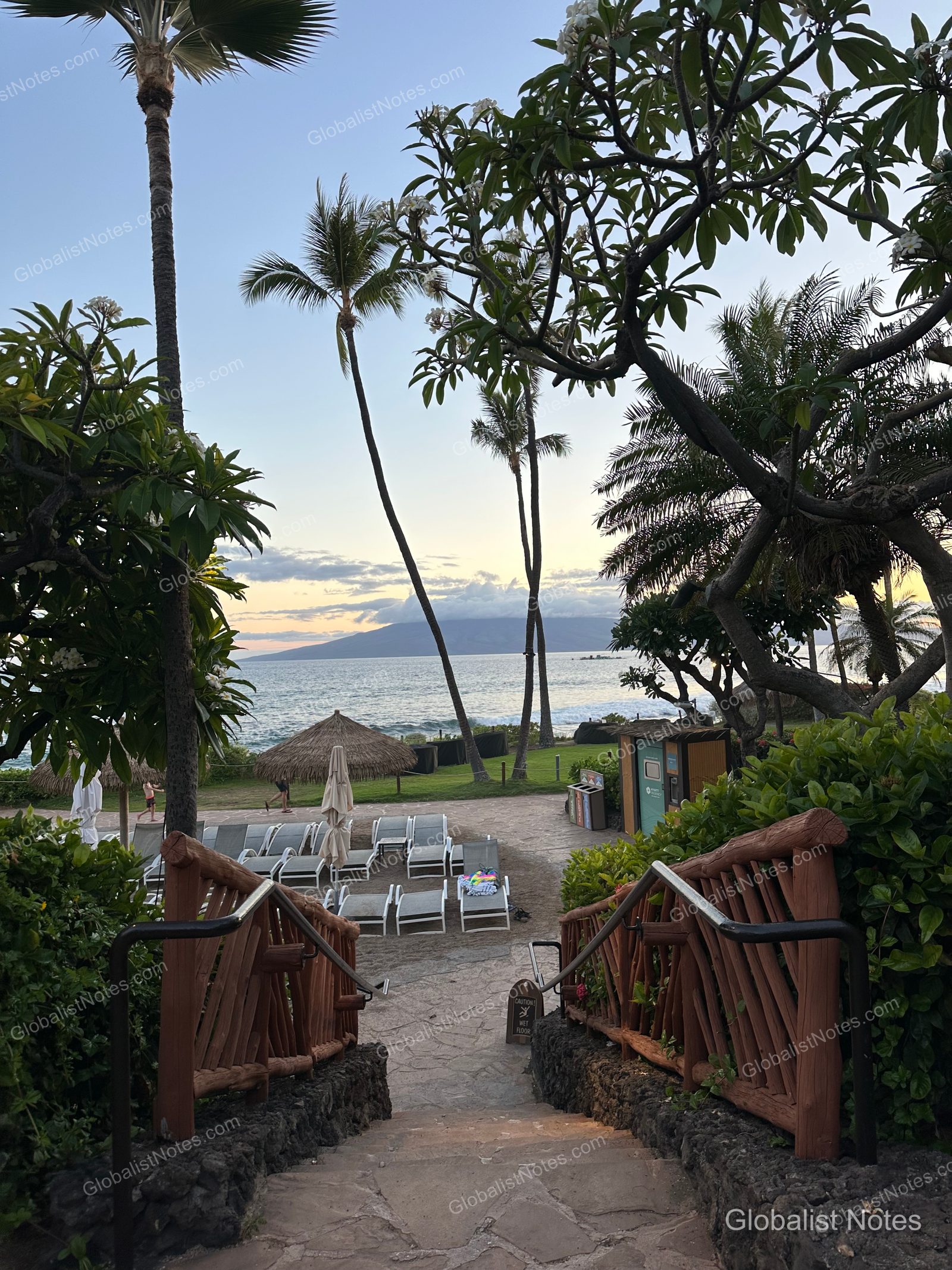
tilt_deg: +1.1
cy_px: 635
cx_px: 476
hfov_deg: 56.8
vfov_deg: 71.6
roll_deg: +0.0
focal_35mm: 24
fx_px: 880
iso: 80
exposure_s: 1/121
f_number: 1.78
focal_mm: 6.86
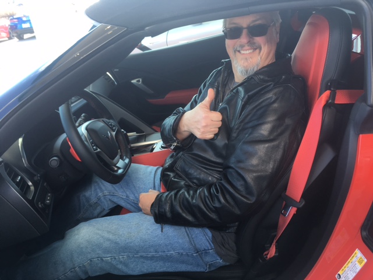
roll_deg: +7.2
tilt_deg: -26.9
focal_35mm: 29
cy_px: 140
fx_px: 312
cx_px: 186
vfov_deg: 48.2
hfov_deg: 61.7
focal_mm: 4.15
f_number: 2.2
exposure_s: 1/60
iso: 25
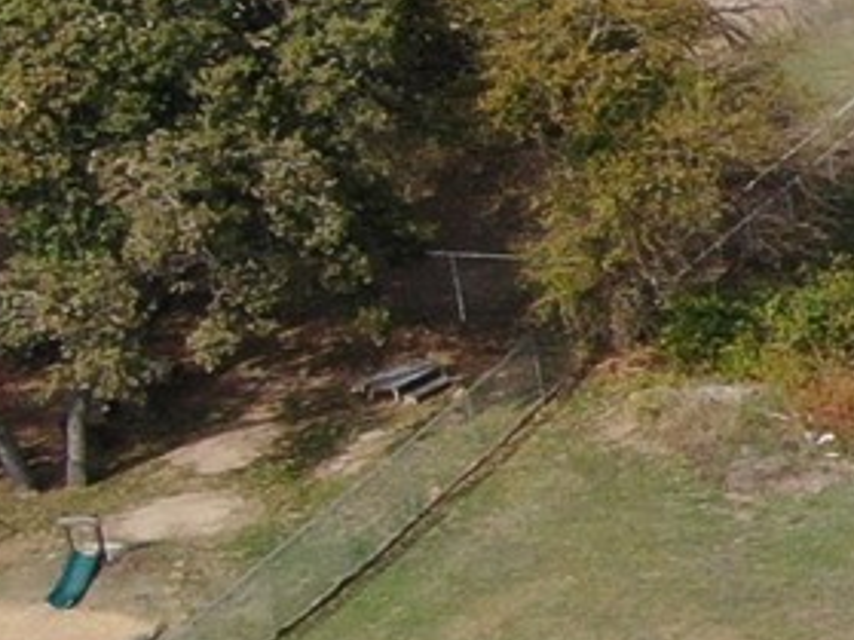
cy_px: 355
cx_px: 2890
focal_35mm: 235
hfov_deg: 7.1
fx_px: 5795
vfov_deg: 6.3
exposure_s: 1/800
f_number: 3.1
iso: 100
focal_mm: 5.45
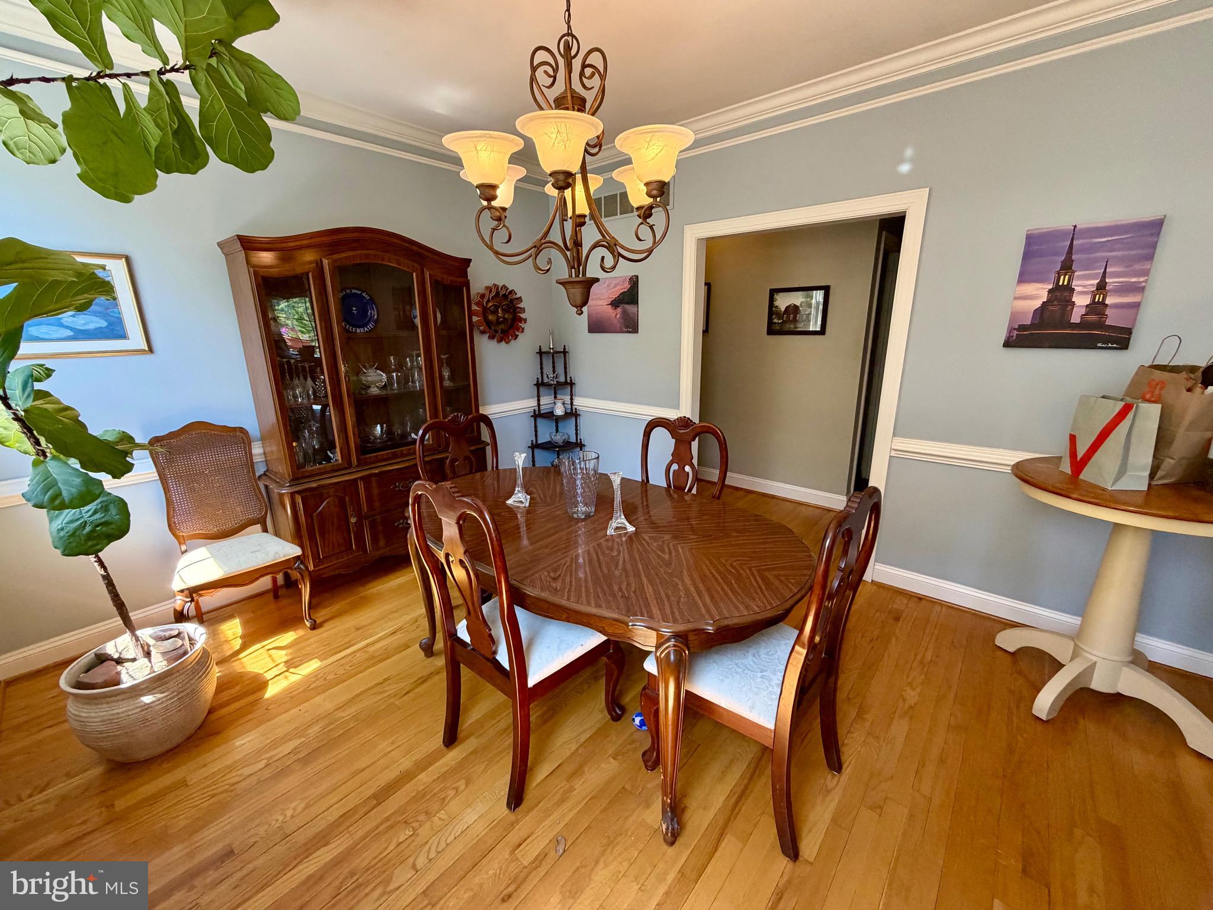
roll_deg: +1.3
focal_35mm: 14
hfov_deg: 102.1
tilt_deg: -14.0
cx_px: 606
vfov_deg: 85.7
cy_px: 455
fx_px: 491
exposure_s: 1/120
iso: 250
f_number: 2.2
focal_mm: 2.22
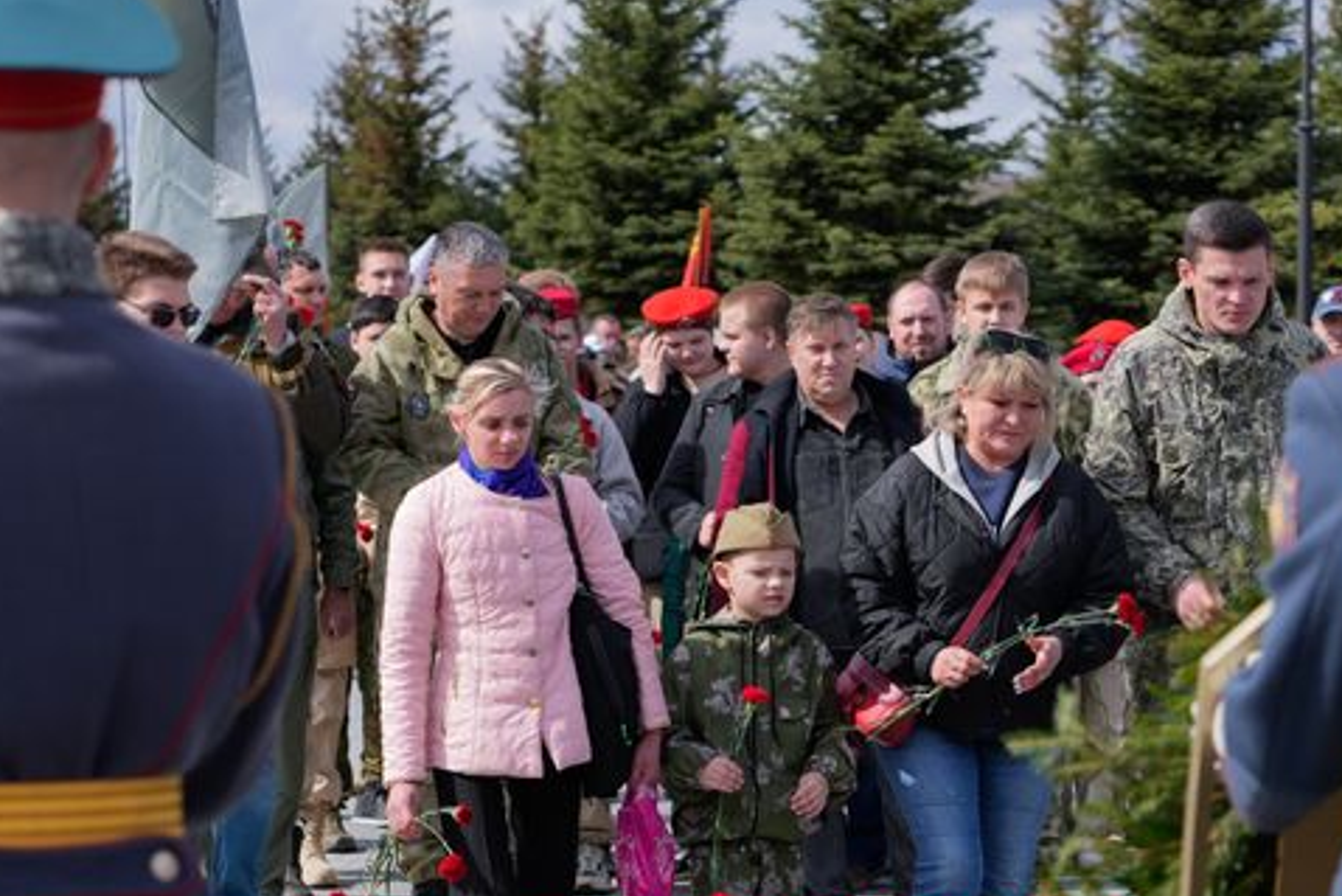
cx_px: 782
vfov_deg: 11.7
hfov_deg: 17.5
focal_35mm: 117
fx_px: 4363
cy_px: 548
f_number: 5
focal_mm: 80
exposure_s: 1/1600
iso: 320
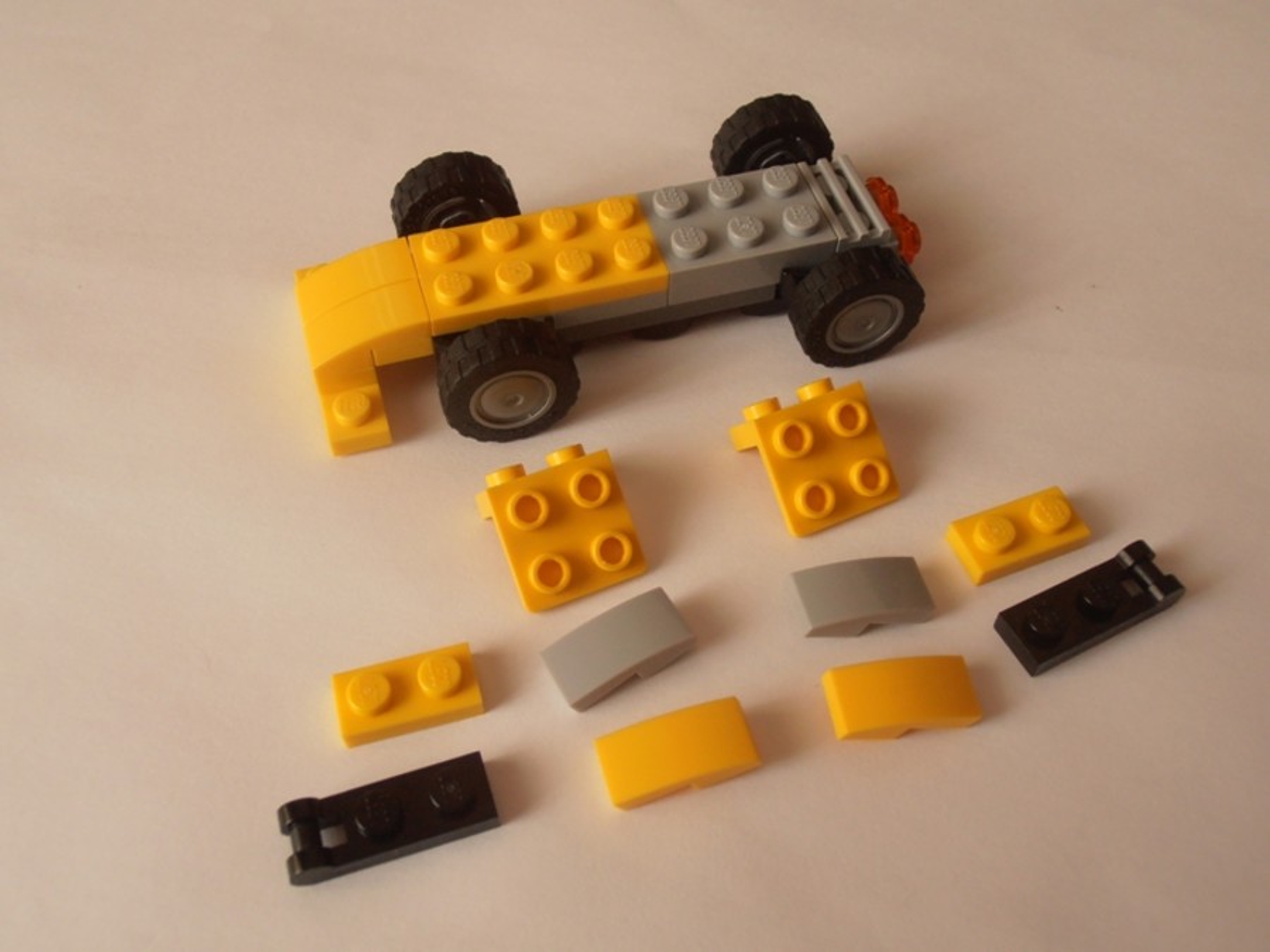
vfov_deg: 38.7
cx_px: 635
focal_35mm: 37
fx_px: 1357
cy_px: 476
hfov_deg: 50.1
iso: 125
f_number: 3.9
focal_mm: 6.61
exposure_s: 1/15
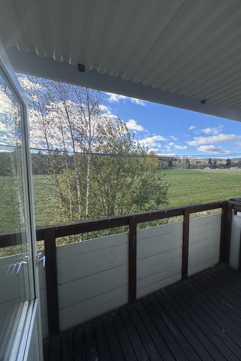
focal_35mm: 15
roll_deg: +0.7
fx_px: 151
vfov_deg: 100.4
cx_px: 136
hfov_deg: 77.0
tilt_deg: -2.9
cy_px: 180
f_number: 2.2
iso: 50
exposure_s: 1/687
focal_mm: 2.22
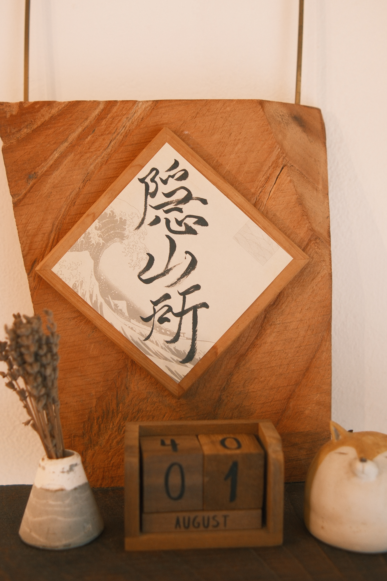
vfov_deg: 42.7
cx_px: 204
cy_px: 266
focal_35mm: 46
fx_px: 742
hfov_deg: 29.2
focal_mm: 23
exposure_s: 1/100
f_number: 2.2
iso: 500
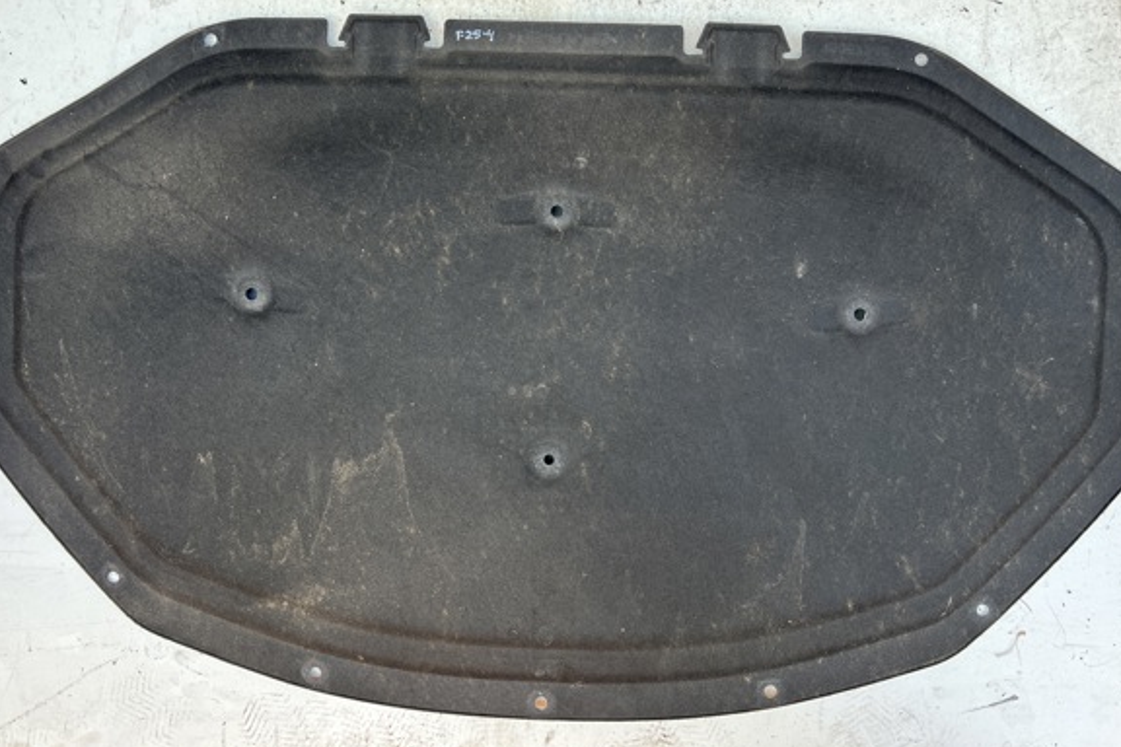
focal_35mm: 30
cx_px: 553
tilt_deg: -85.5
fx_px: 934
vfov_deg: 43.6
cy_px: 338
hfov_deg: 61.9
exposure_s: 1/121
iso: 64
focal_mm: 5.7
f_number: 1.5
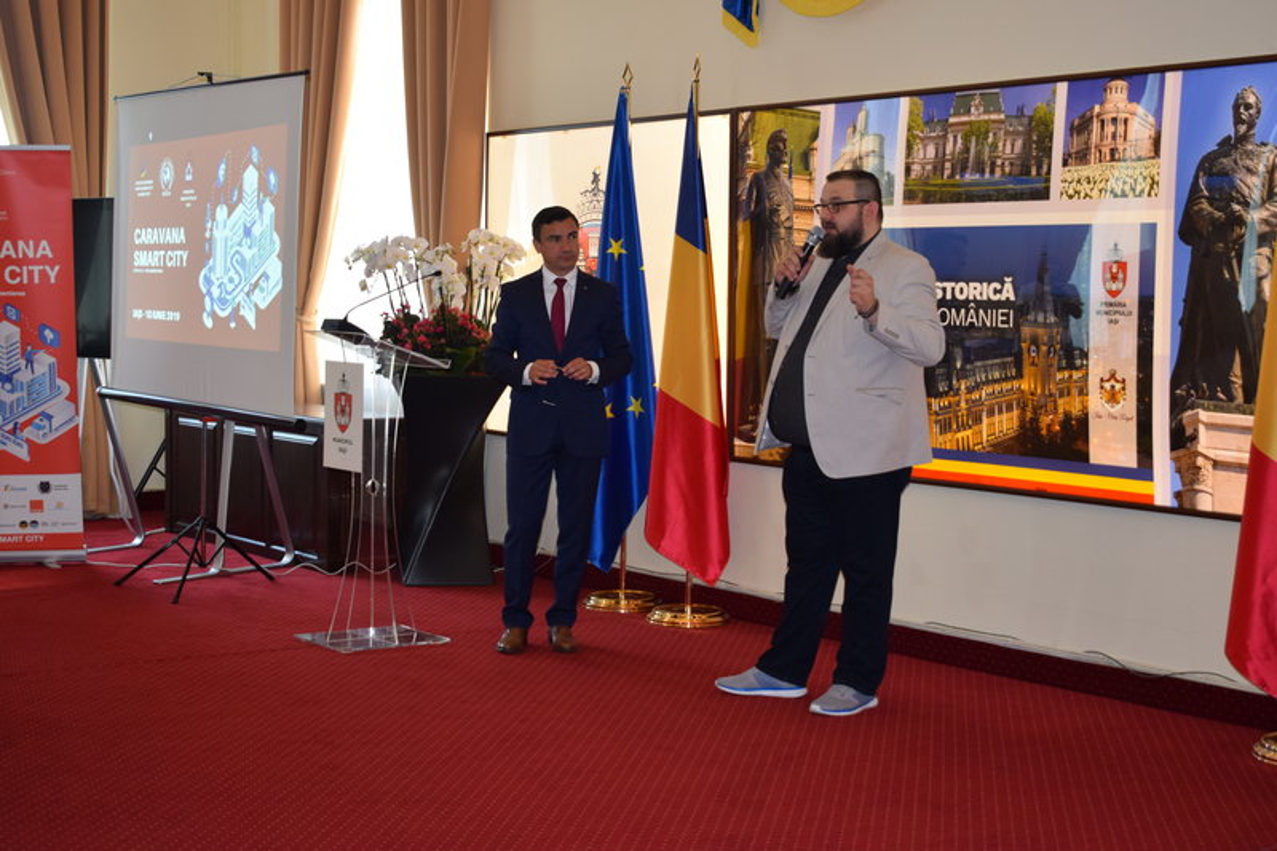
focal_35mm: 57
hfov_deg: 35.1
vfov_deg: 23.8
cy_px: 426
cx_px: 638
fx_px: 2021
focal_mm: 38
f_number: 4.8
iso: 800
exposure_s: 1/60
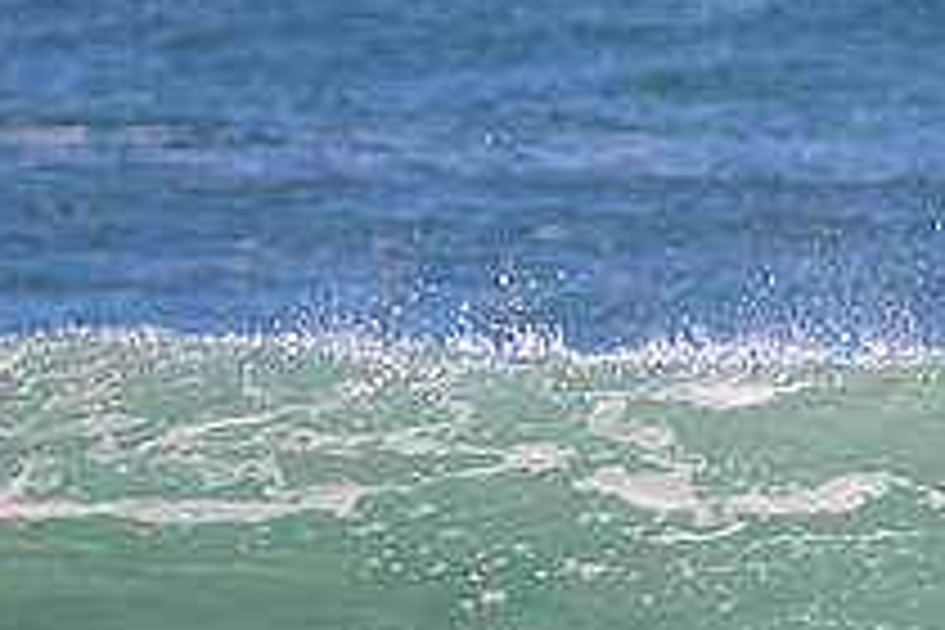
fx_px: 57982
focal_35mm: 2209
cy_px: 848
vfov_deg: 0.6
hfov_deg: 0.9
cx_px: 891
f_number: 11
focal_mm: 800
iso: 1400
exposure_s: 1/2000
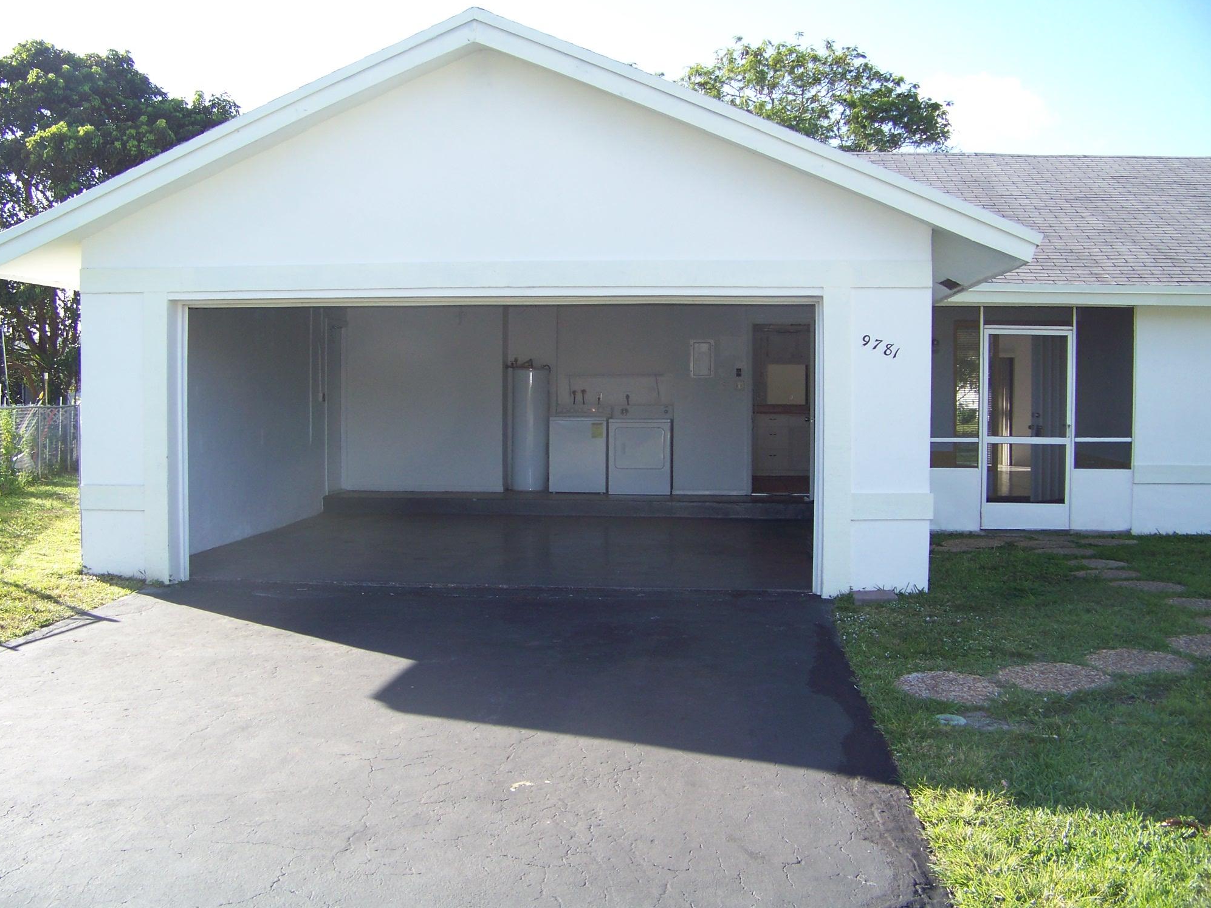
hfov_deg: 50.1
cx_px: 597
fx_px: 1294
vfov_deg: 38.7
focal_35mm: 37
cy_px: 451
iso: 64
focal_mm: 5.85
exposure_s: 1/250
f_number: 2.8
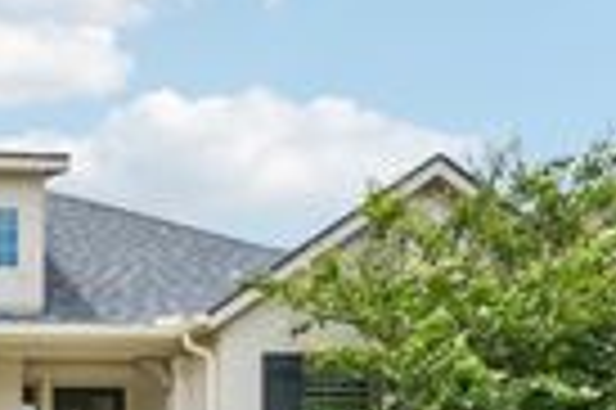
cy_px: 435
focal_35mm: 51
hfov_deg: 32.4
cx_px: -117
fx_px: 872
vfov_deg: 24.8
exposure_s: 1/640
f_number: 9
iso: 250
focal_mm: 14
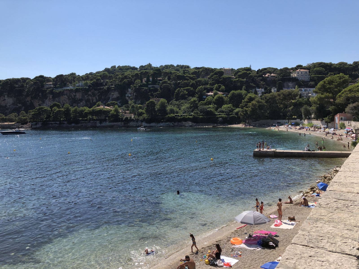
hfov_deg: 63.4
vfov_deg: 49.7
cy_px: 134
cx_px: 180
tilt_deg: -4.7
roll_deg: +1.1
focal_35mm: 28
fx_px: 290
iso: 20
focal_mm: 3.99
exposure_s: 1/2525
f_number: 1.8
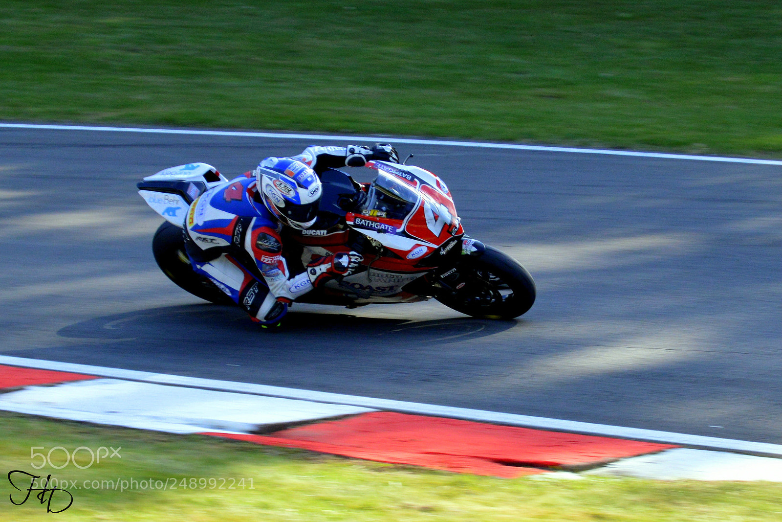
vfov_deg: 16.6
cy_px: 261
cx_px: 391
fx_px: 1792
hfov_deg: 24.6
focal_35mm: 82
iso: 560
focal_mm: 55
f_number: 5.6
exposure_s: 1/500
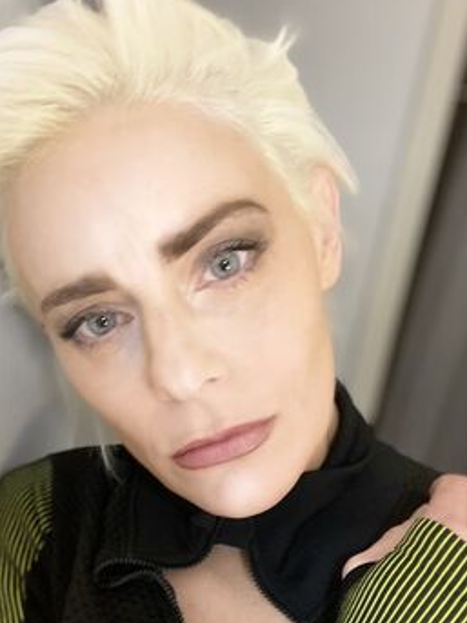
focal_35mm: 42
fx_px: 756
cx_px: 209
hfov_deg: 34.3
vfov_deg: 44.4
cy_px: 398
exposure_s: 1/60
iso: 250
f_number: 2.2
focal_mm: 2.71
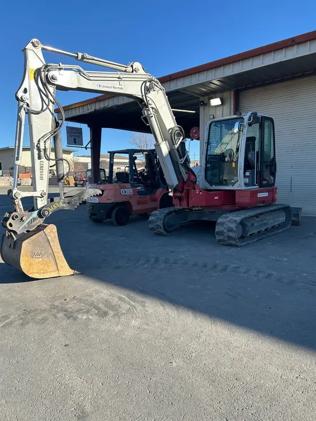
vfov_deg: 67.3
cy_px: 210
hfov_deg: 53.1
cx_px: 158
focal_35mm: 26
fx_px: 316
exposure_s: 1/1531
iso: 50
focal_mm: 5.7
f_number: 1.5
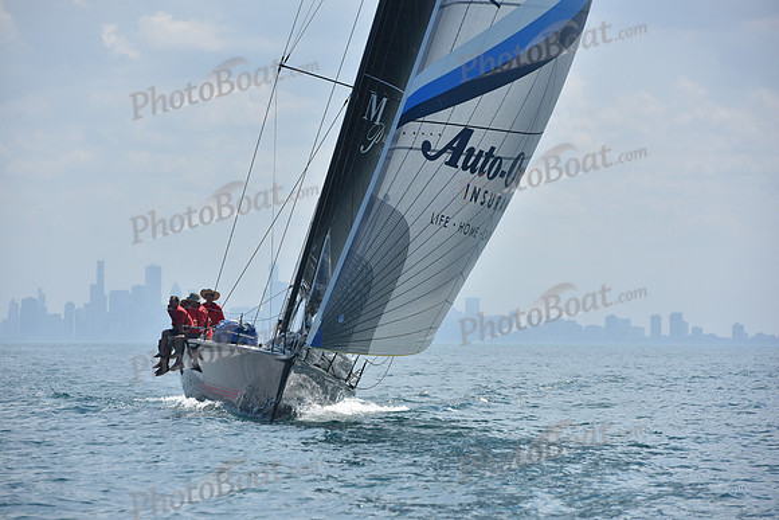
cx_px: 390
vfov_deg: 7.0
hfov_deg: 10.5
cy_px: 260
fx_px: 4220
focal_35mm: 195
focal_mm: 195
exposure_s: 1/1250
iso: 250
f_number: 8
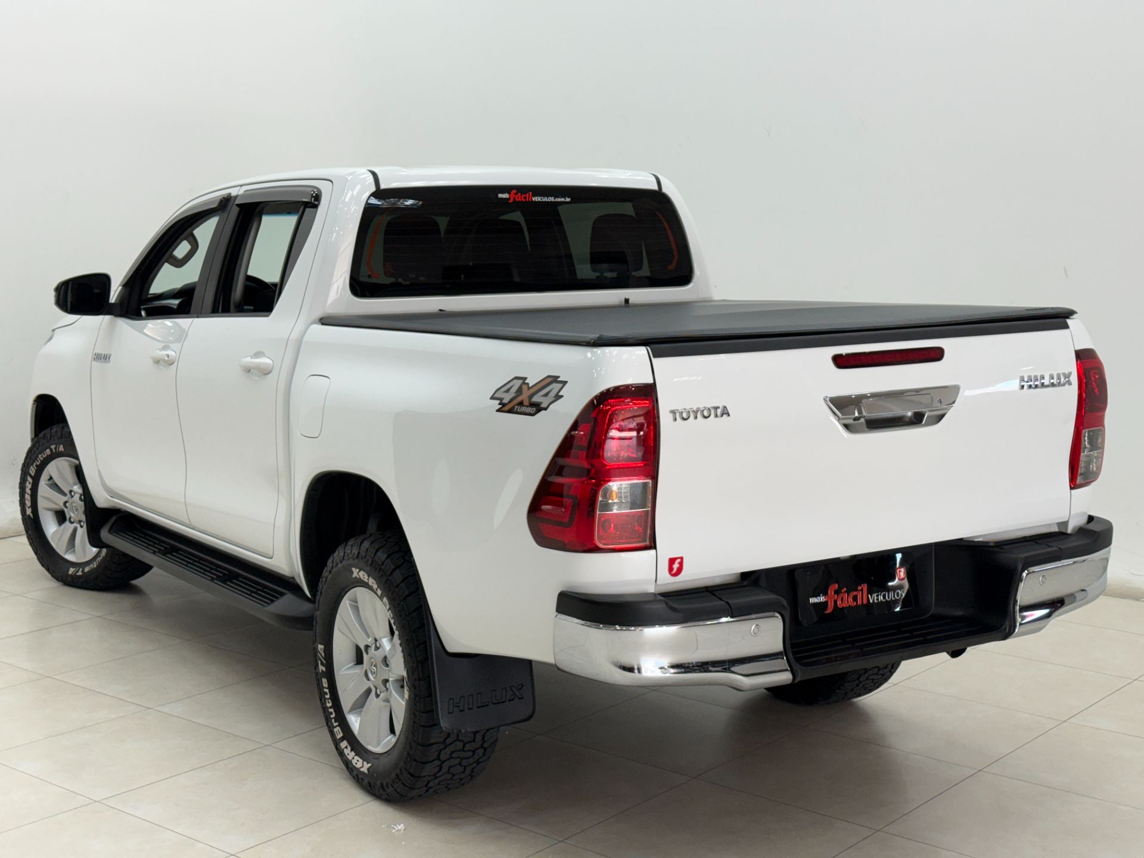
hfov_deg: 39.7
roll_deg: +0.1
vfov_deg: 30.3
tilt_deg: -7.8
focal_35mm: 48
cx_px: 572
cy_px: 429
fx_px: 1586
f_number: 1.78
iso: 50
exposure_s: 1/120
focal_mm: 6.76
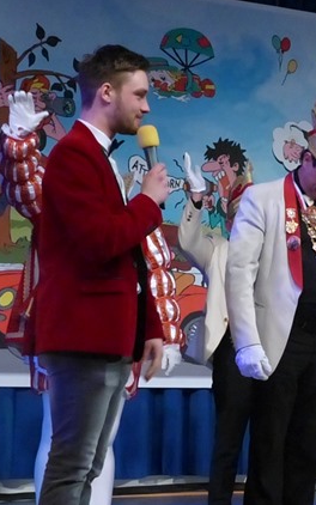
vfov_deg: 18.8
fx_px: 1528
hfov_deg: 11.8
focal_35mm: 111
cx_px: 261
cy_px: 269
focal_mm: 13
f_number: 4
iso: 1600
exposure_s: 1/250
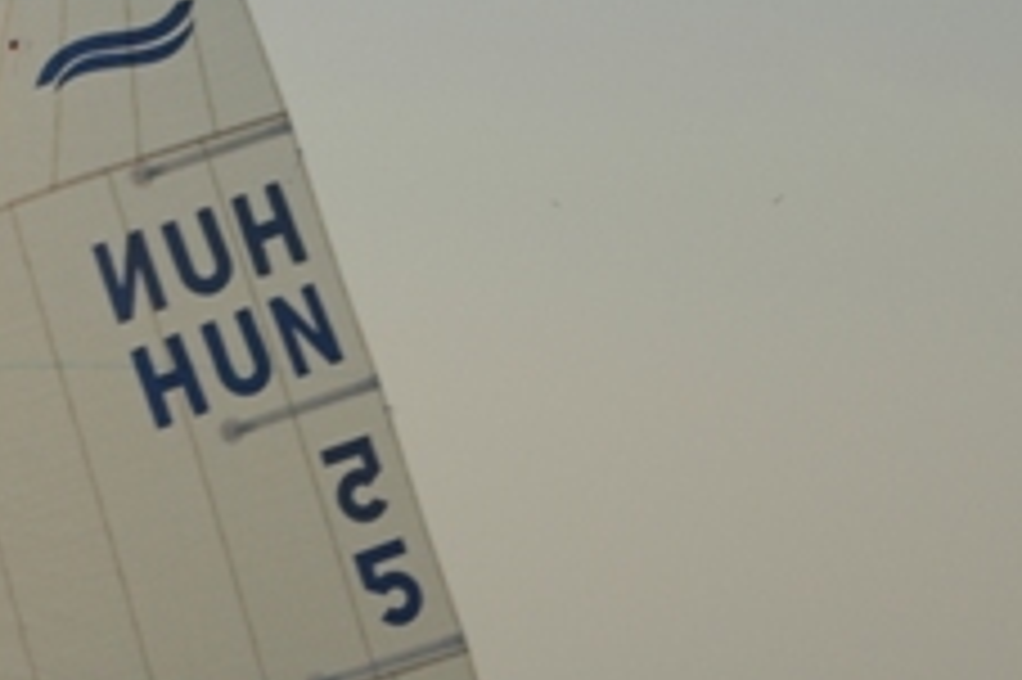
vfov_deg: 4.6
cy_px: 617
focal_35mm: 296
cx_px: 32
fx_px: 8397
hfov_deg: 6.9
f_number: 10
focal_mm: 70
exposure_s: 1/400
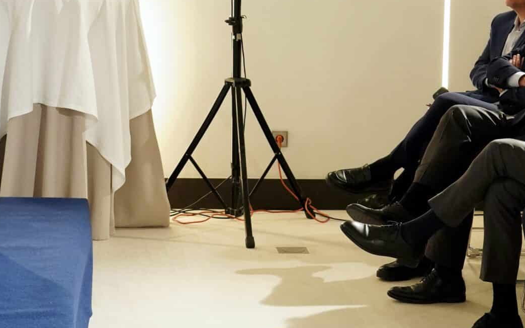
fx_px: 1545
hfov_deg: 19.3
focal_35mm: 108
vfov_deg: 12.0
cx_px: 250
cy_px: 48
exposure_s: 1/200
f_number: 4
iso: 5000
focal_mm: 54
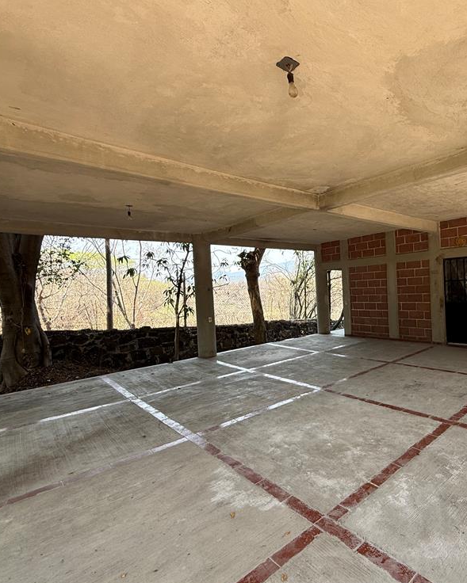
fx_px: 328
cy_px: 291
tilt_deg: -0.9
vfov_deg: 83.3
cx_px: 332
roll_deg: +2.2
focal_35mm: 19
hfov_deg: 67.7
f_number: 2.2
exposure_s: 1/244
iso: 64
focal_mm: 2.22
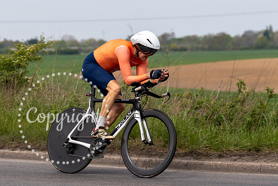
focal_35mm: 165
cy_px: 40
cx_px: 138
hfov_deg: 12.4
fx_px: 1276
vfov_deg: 8.3
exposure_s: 1/1000
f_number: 4
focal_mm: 105
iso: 100
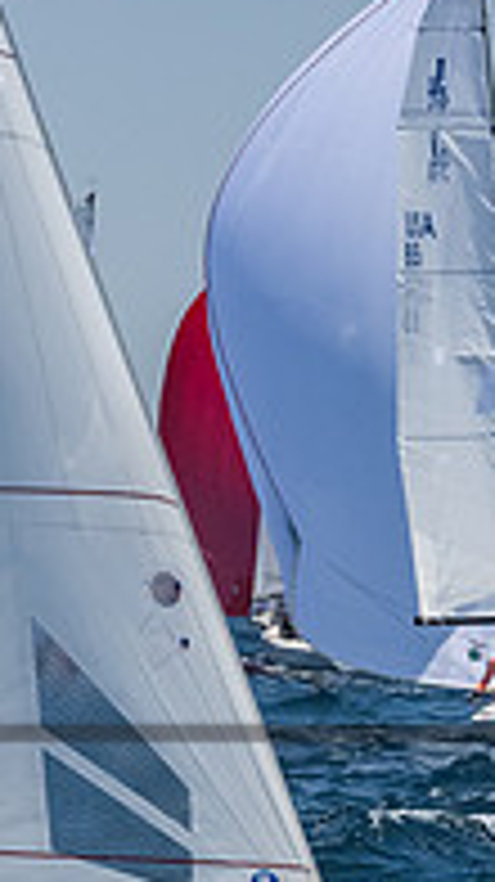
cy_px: 837
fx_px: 10308
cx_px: -752
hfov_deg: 2.7
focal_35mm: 441
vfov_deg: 4.9
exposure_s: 1/1600
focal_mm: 95
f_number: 14
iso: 640
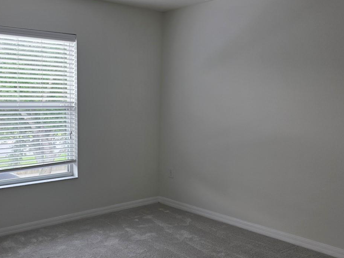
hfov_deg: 45.9
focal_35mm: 40
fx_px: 398
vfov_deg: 35.9
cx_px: 110
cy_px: 139
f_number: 1.7
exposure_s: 1/180
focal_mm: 6.3
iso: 80
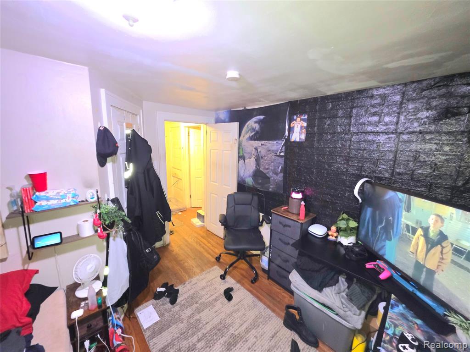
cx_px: 235
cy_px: 176
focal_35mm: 13
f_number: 1.9
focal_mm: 2.2
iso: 1250
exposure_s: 1/10
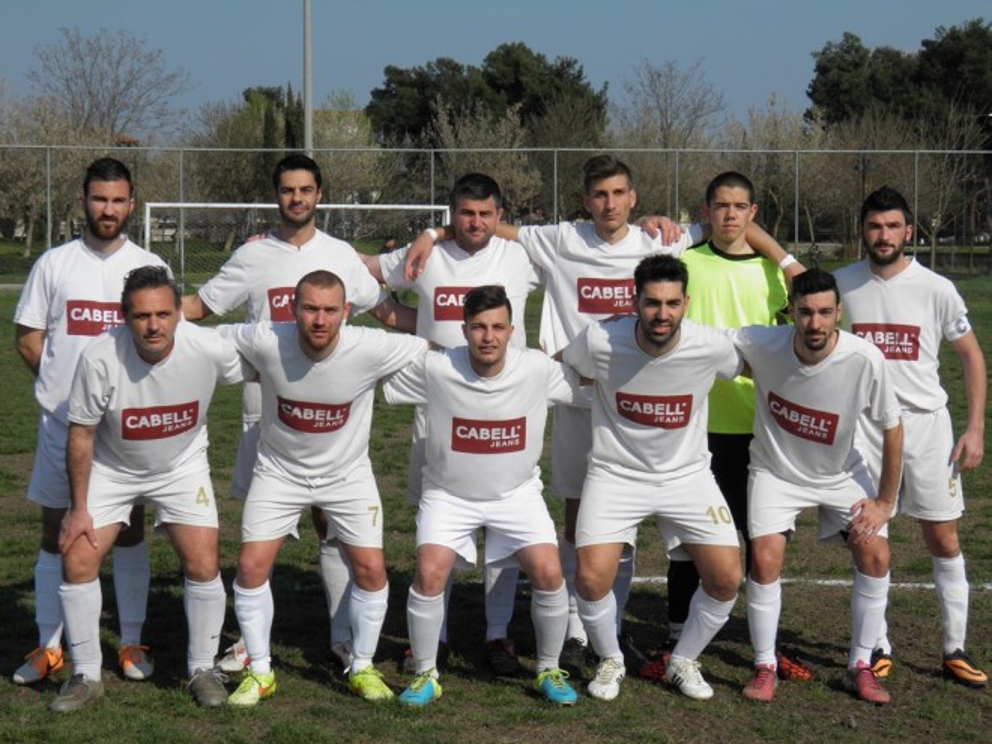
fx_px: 2092
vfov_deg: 20.2
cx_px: 496
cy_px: 372
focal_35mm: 73
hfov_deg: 26.7
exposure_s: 1/800
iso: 50
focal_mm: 13.2
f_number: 5.5
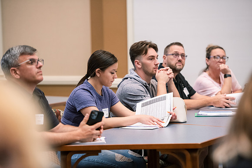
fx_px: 1050
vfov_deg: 9.2
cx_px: 126
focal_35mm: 150
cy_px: 84
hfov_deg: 13.7
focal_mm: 150
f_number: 2.8
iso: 2500
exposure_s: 1/160
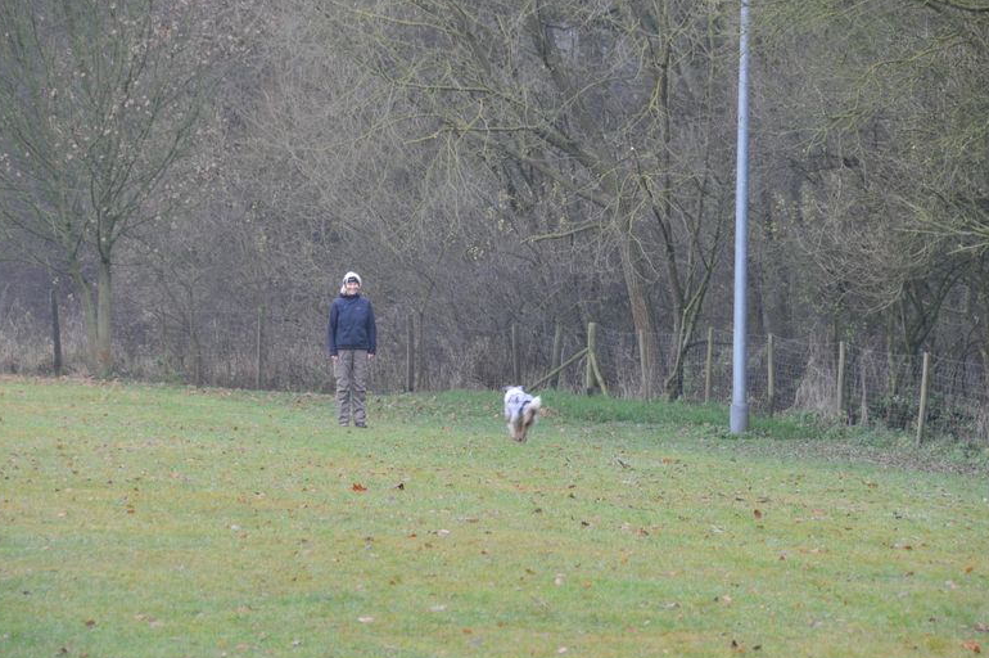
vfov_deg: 6.5
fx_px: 5778
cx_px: 498
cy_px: 337
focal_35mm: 211
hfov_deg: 9.8
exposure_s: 1/60
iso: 400
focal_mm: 135
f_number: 7.1
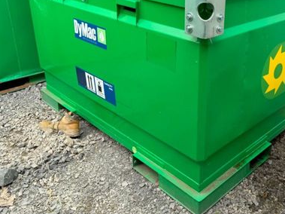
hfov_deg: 47.8
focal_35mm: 38
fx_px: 313
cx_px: 200
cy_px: 69
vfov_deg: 37.3
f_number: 1.78
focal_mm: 6.76
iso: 80
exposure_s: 1/750
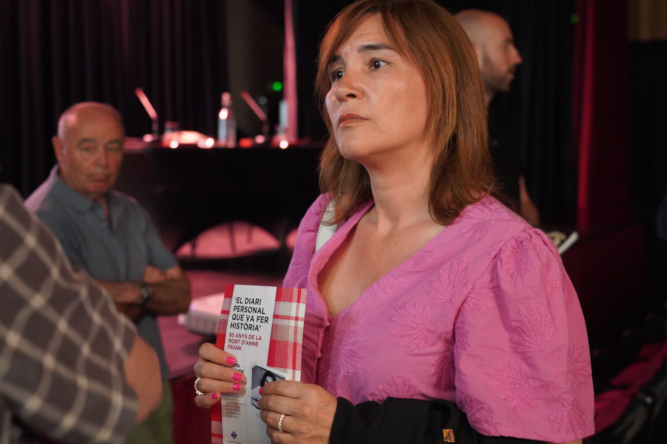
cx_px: 334
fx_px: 963
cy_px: 222
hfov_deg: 38.2
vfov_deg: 26.0
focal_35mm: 52
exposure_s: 1/50
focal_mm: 52
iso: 12800
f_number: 4.5
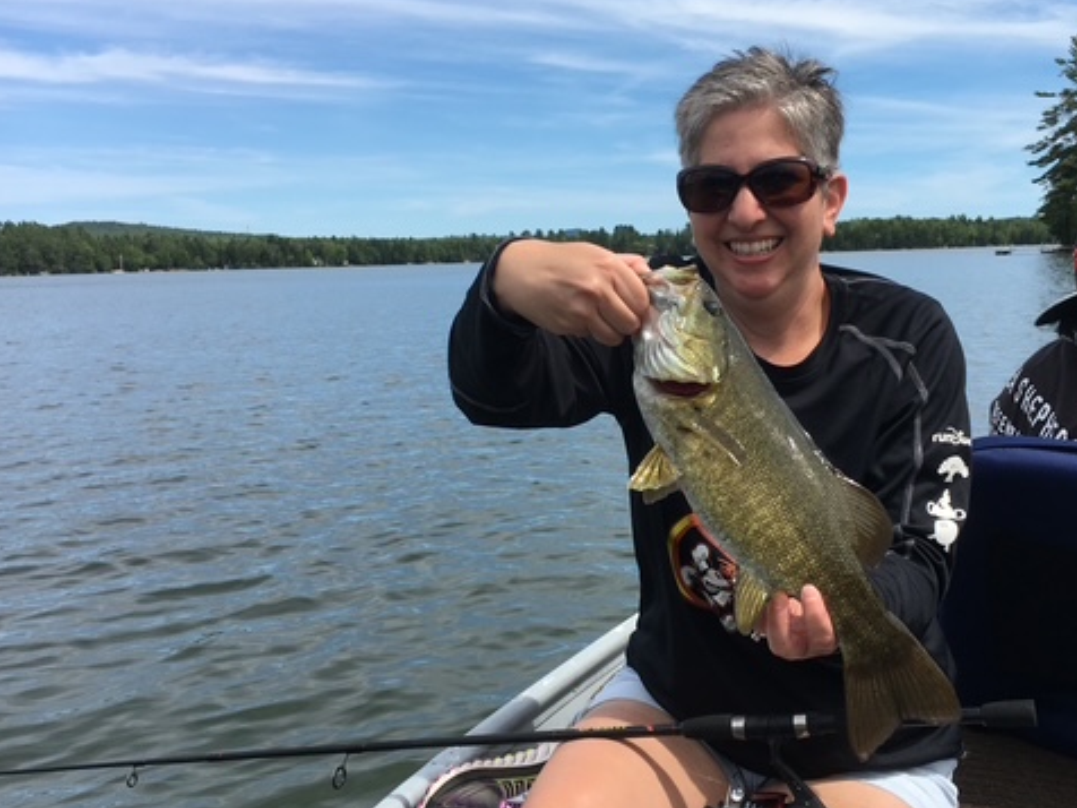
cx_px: 640
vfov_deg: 36.8
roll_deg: +1.1
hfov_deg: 47.6
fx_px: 1213
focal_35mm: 39
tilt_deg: -6.9
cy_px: 419
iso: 25
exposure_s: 1/1451
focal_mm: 4.15
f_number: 2.2
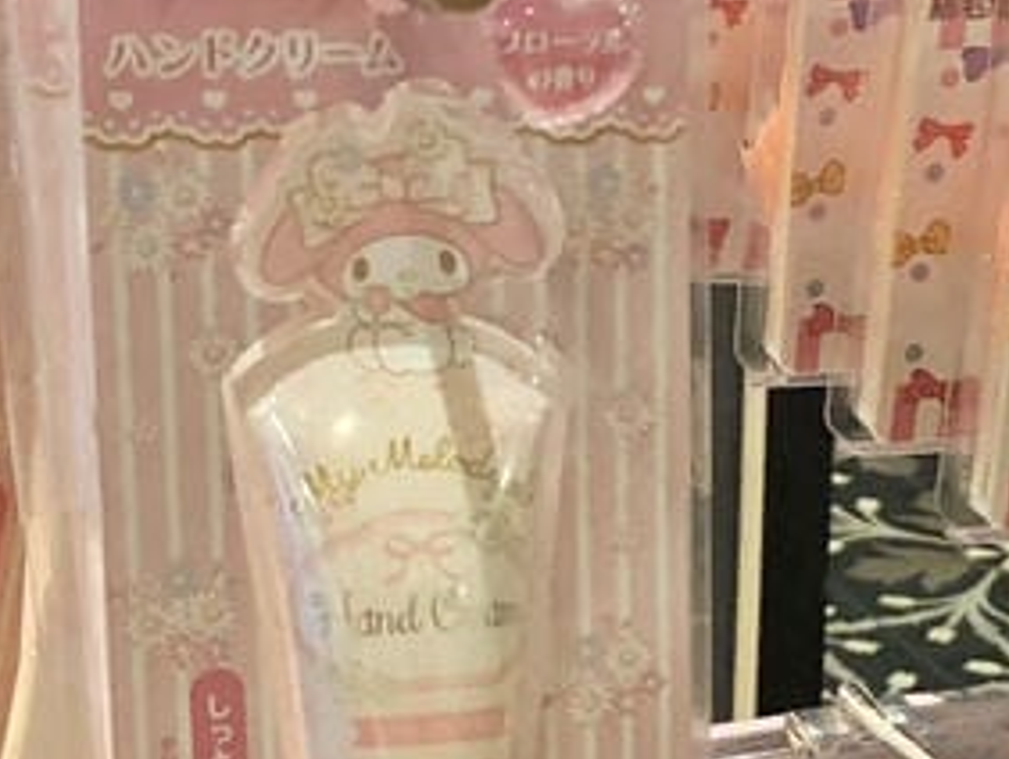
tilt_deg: -27.1
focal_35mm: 119
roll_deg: -3.5
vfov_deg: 12.2
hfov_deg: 16.4
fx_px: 3472
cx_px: 848
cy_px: 863
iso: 80
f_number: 1.8
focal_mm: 3.99
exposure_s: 1/15
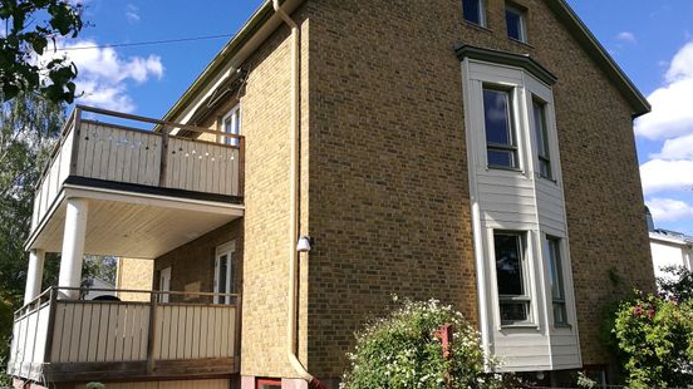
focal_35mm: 32
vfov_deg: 36.6
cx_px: 363
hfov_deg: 61.0
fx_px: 588
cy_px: 192
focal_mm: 4.5
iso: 50
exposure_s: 1/687
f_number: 2.2
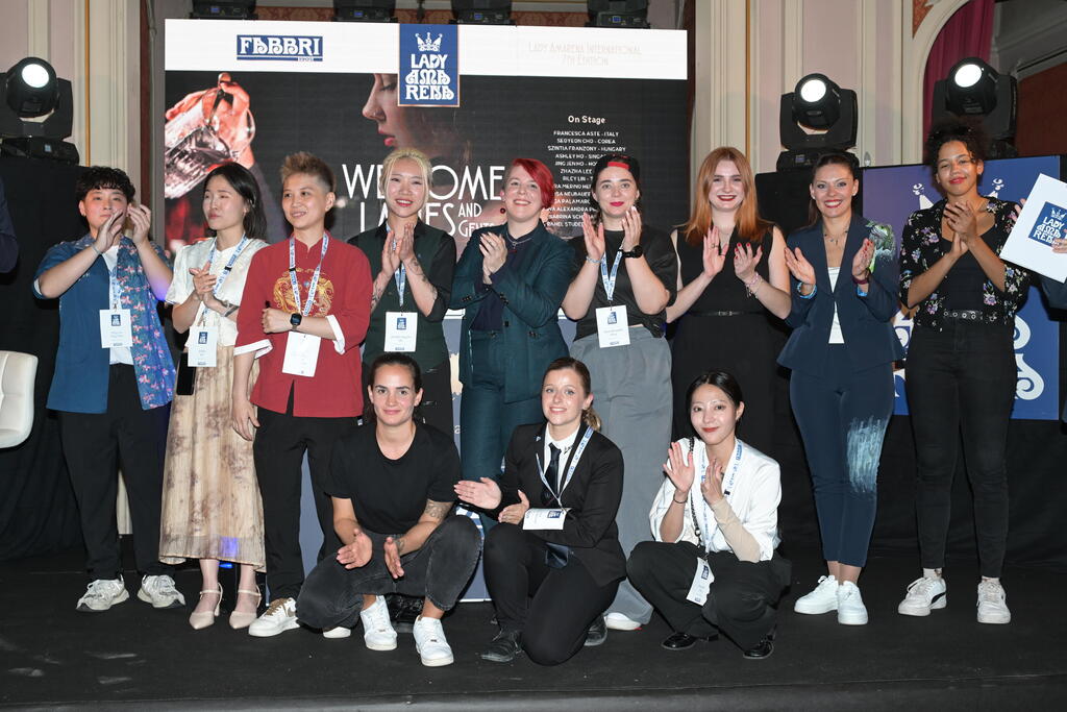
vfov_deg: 30.5
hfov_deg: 44.5
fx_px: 1304
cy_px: 356
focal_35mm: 44
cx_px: 534
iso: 1000
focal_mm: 44
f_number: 6.3
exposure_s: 1/200
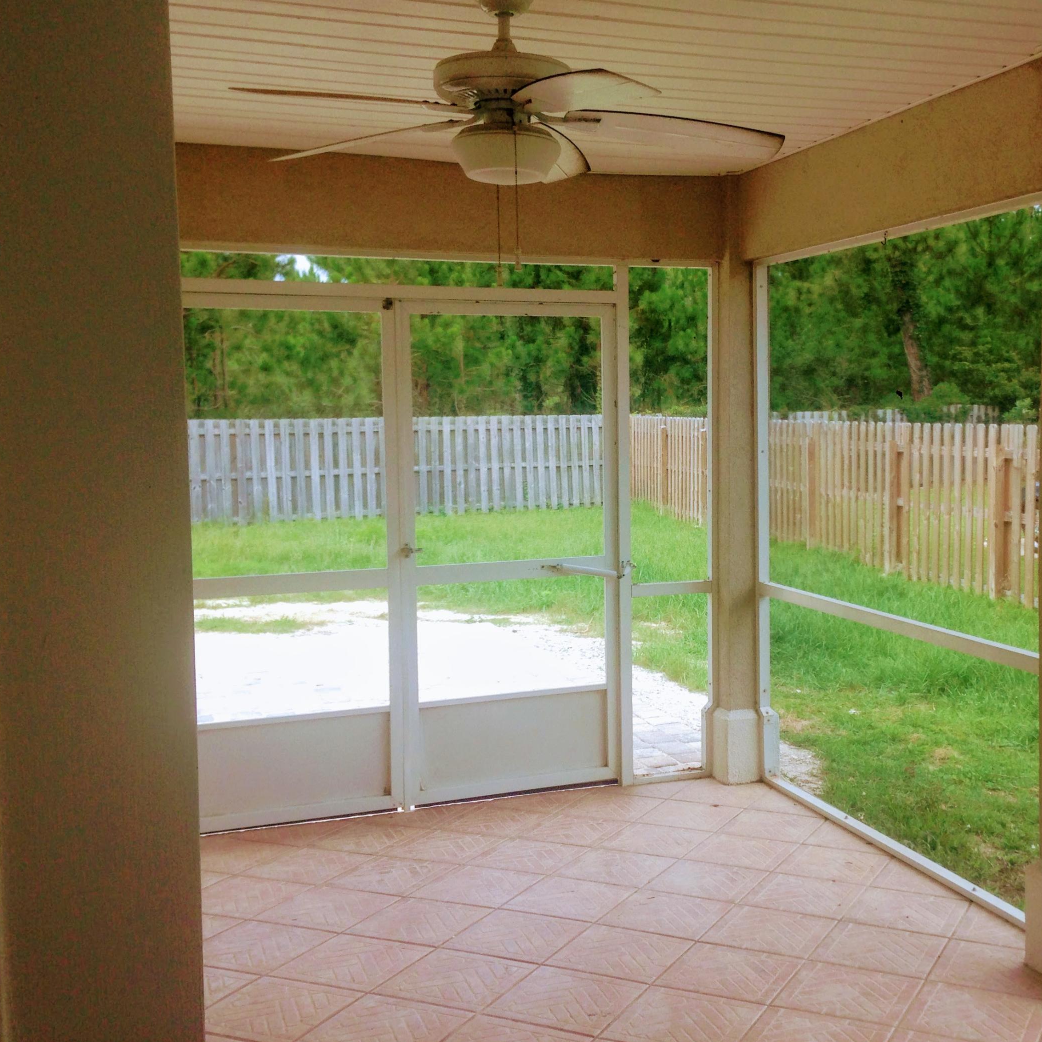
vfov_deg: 40.0
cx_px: 671
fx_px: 1430
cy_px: 483
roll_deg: -0.5
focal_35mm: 42
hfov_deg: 39.7
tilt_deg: -0.8
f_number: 2.4
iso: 50
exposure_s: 1/304
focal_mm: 4.12
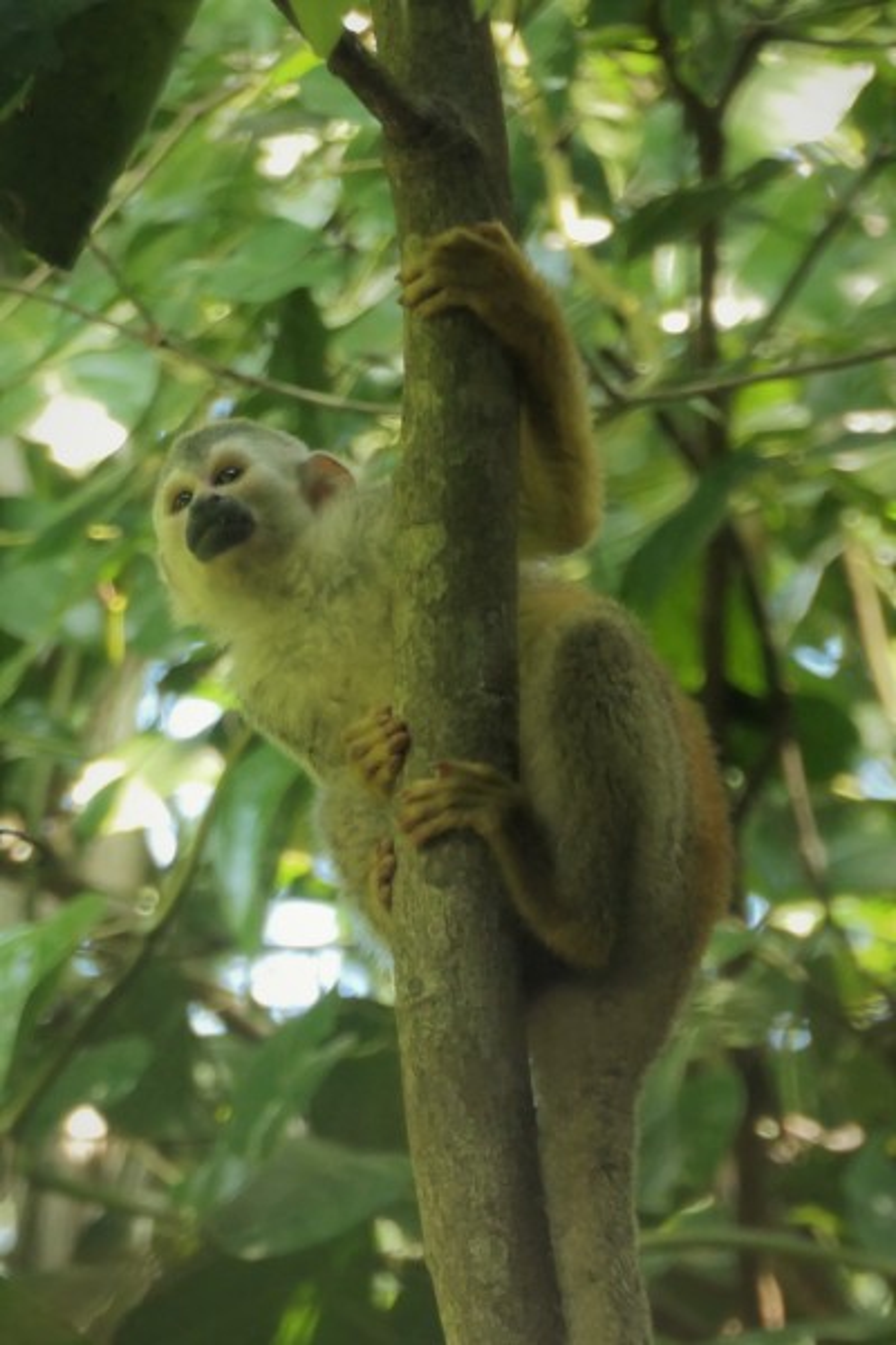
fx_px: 13439
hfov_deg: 3.8
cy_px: 672
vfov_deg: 5.7
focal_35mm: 360
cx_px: 448
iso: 1600
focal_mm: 132
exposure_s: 1/100
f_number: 6.4
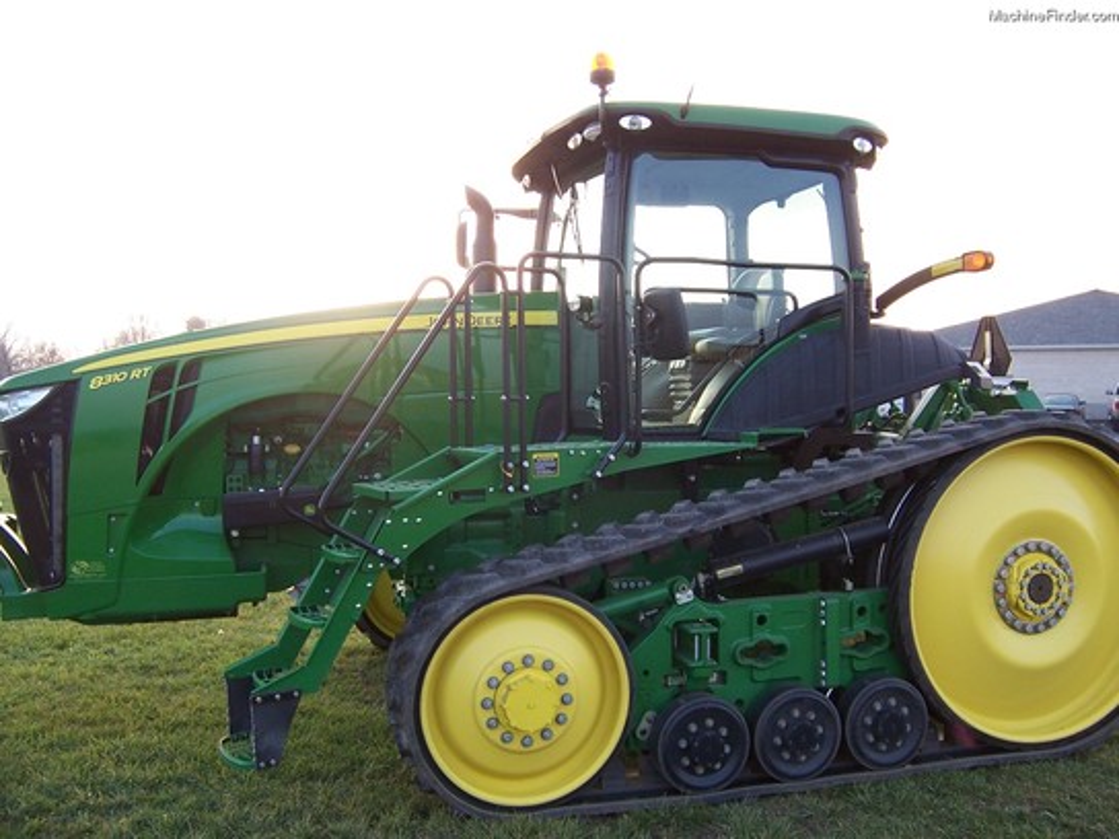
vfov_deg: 42.9
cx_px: 560
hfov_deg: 55.4
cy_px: 420
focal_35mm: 33
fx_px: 1067
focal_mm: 5.5
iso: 80
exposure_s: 1/90
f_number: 3.4
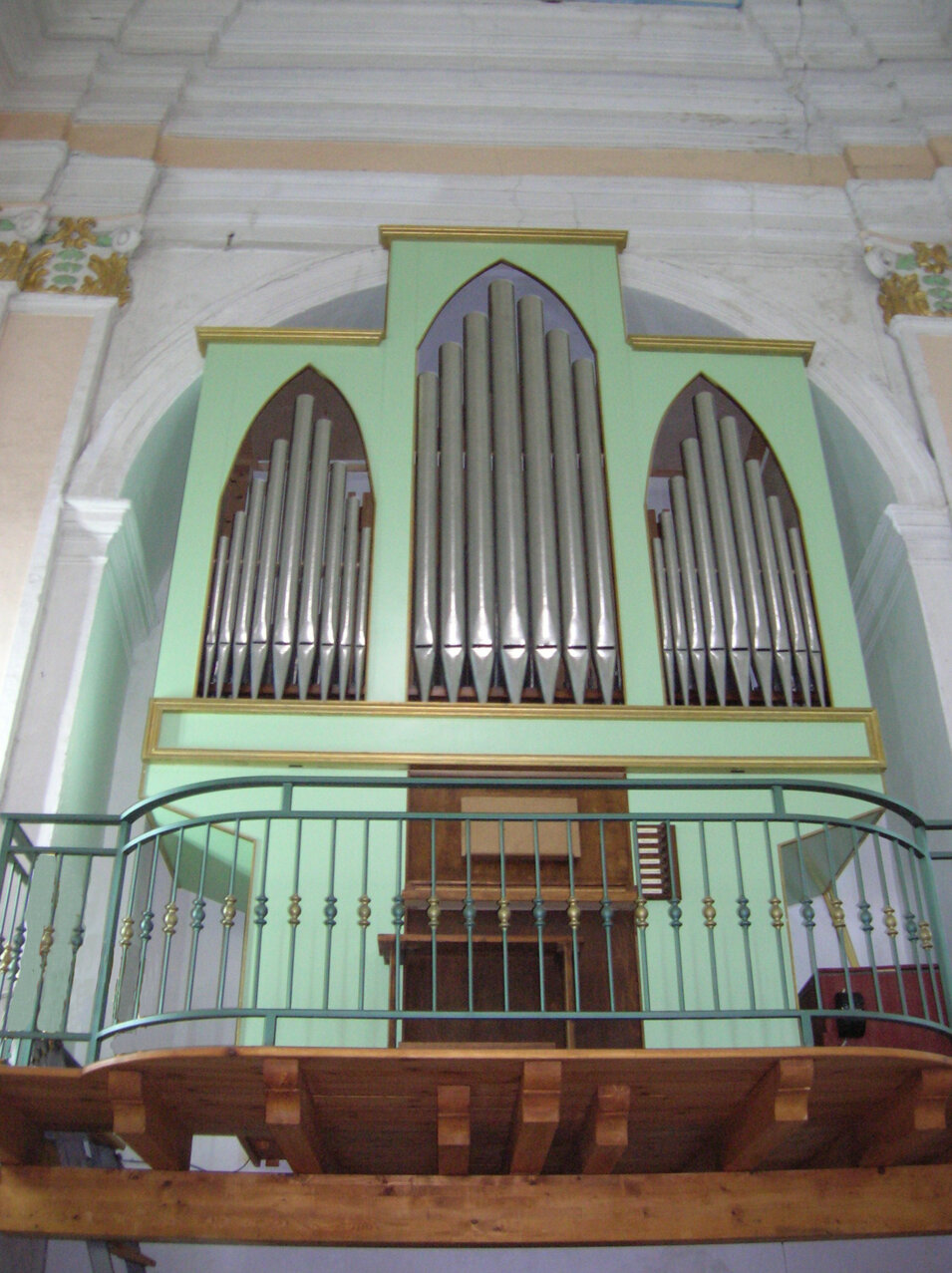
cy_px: 636
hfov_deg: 41.7
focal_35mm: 34
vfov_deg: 54.0
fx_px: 1249
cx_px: 476
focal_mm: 5.7
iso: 200
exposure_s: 1/9.9
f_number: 2.9
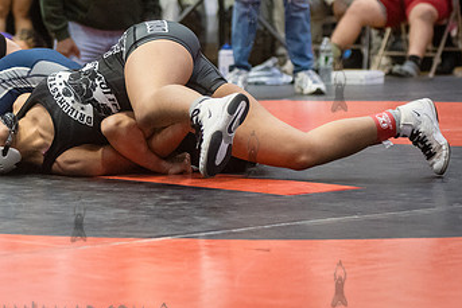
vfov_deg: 9.0
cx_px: 30
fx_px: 1951
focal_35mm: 152
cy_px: 120
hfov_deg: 13.4
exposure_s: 1/400
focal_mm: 80
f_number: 3.5
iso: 8000
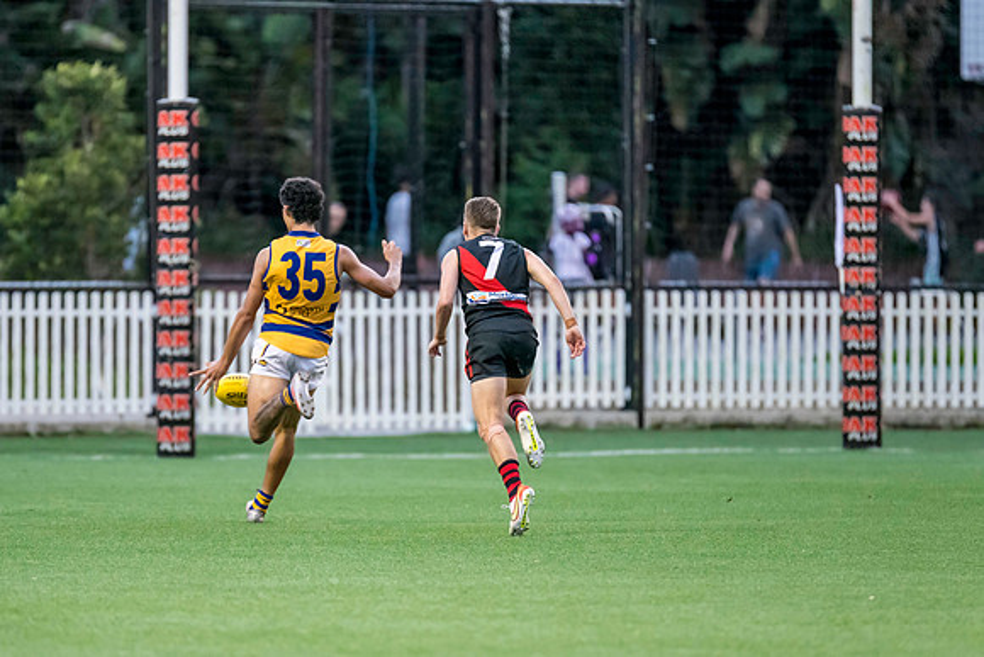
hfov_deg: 4.6
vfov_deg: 3.1
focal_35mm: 444
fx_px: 12126
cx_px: 391
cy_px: 328
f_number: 2.8
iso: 3200
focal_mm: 300
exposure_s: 1/1000
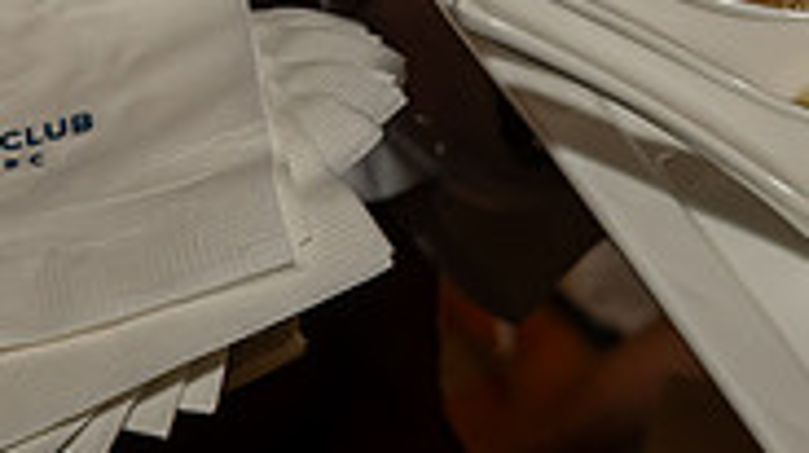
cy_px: 144
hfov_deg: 10.8
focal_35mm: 198
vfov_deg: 6.1
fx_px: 4242
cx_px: 683
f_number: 6.3
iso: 500
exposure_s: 1/250
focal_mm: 38
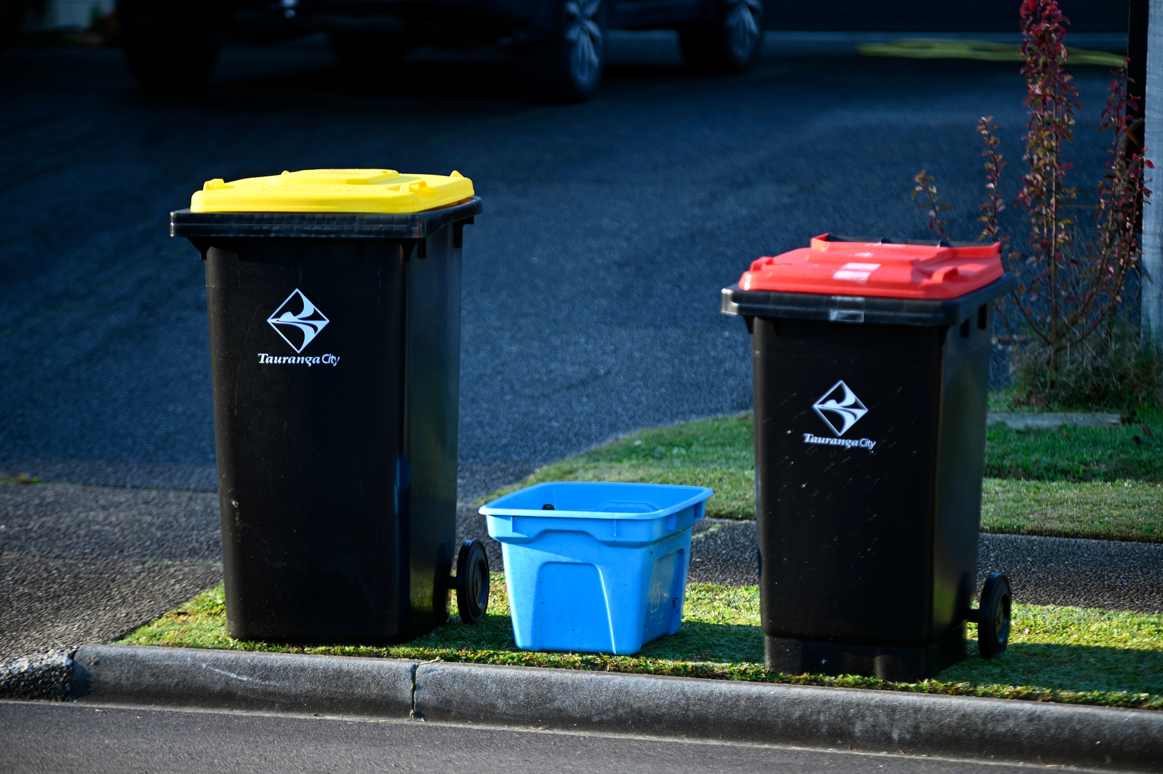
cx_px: 583
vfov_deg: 6.8
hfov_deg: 10.2
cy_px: 388
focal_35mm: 201
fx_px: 6489
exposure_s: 1/320
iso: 200
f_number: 2.8
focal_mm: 200
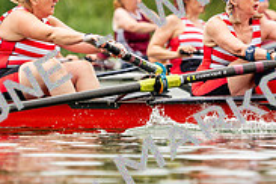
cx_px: 324
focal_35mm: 1464
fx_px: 11223
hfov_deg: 1.4
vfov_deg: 0.9
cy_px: 32
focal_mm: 463
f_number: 6.3
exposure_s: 1/2000
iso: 500
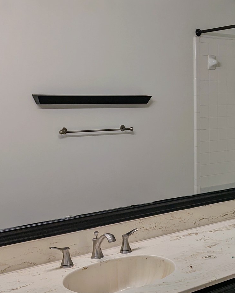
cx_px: 211
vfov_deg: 35.9
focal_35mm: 52
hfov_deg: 28.0
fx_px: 452
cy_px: 166
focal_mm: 6.81
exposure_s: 1/120
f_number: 1.85
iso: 86
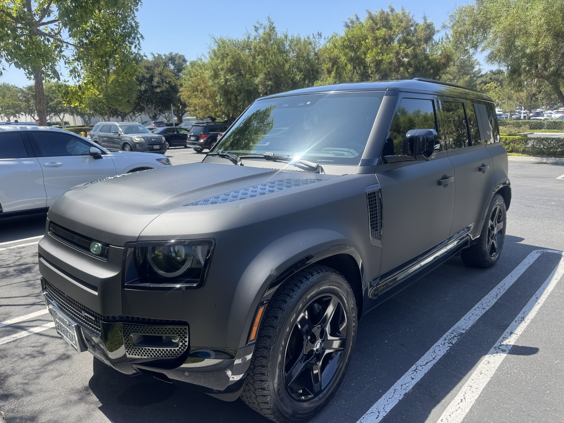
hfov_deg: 71.6
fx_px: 391
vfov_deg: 56.8
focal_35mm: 24
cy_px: 212
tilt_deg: -13.9
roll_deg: +2.3
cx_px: 282
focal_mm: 6.76
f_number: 1.78
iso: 80
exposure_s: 1/1261
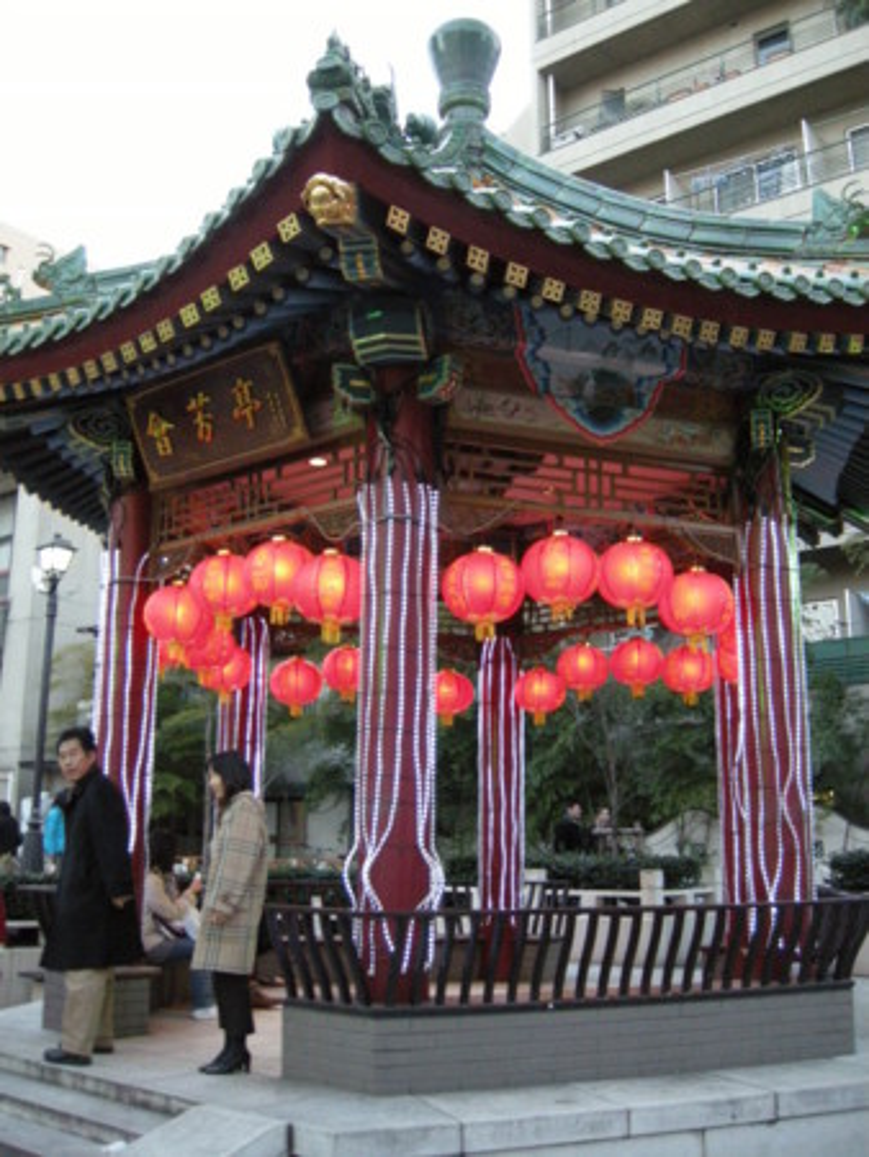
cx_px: 434
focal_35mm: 35
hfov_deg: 40.7
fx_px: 1170
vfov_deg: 52.6
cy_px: 578
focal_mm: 7.5
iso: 400
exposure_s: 1/68.2
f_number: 2.7
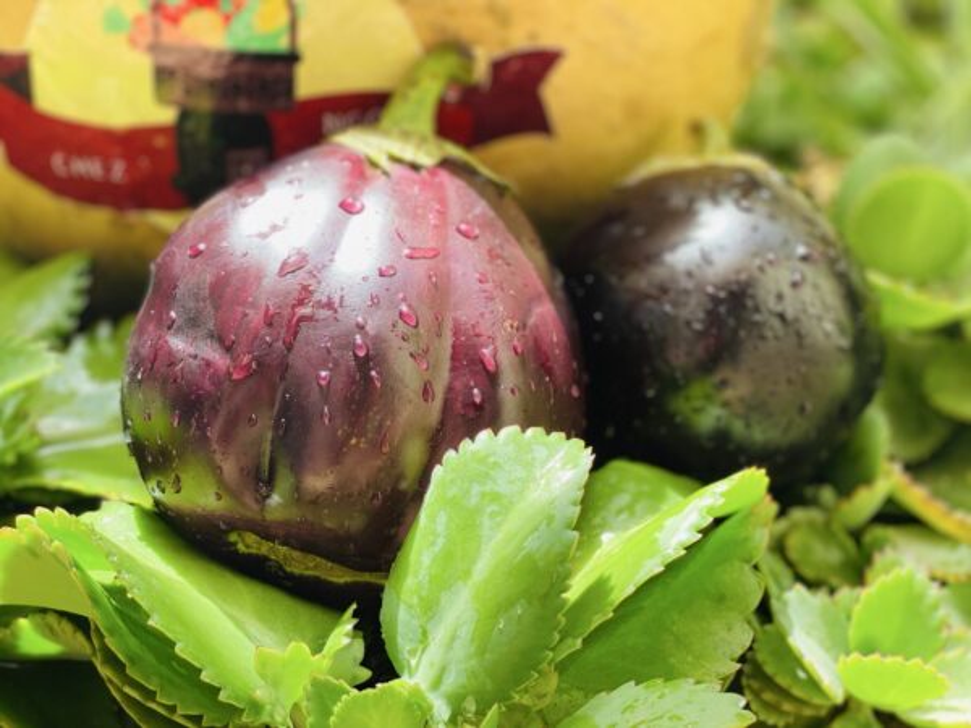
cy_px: 364
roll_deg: -0.8
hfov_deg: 36.8
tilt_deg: -21.3
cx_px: 486
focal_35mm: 52
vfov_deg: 28.0
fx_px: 1459
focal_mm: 6
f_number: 2
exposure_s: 1/122
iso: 32
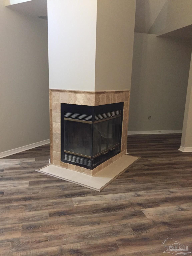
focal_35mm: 29
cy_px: 128
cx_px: 96
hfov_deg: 48.2
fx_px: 214
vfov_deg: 61.7
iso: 250
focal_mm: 4.15
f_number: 2.2
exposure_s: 1/30
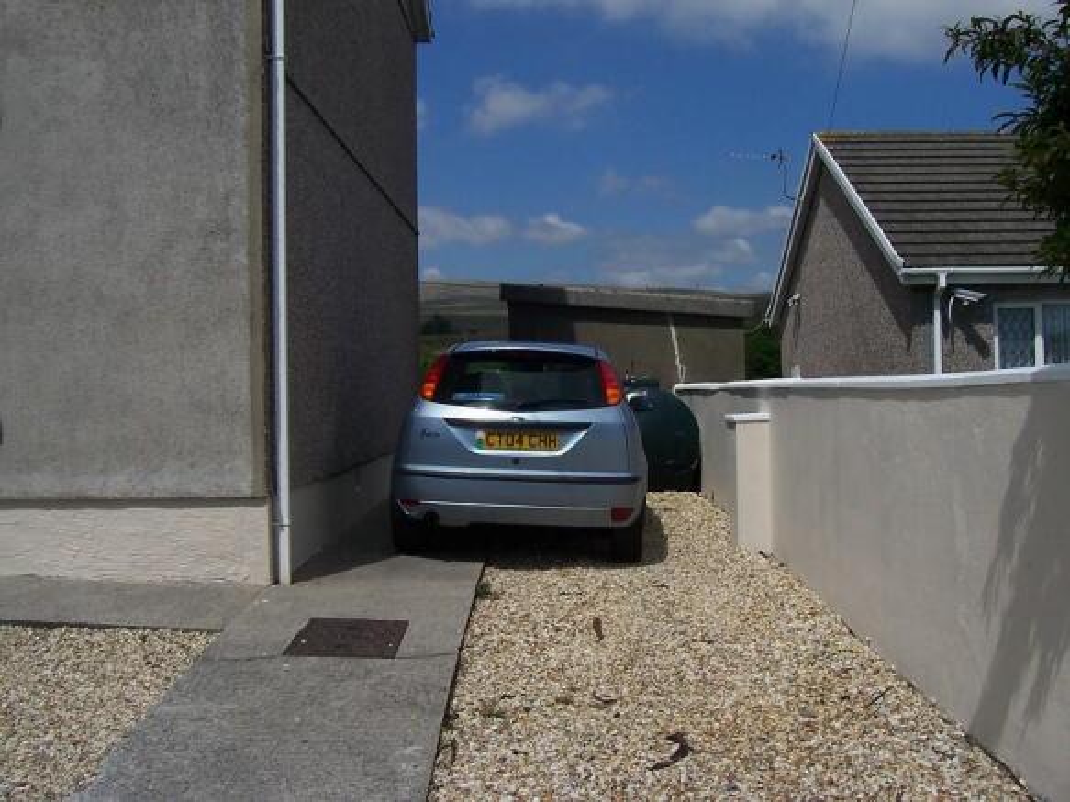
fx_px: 1143
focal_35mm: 37
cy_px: 401
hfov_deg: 50.1
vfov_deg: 38.7
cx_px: 535
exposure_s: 1/1000
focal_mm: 5.6
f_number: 5.6
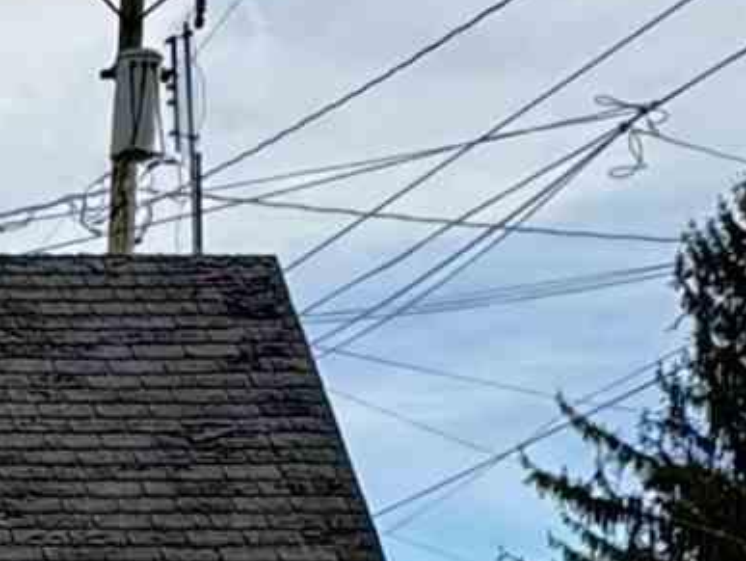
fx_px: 2394
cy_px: 962
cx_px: -513
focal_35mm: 111
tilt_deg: +0.2
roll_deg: +0.3
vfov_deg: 12.4
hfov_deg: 15.6
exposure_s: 1/1178
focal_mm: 2.22
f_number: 2.2
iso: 40
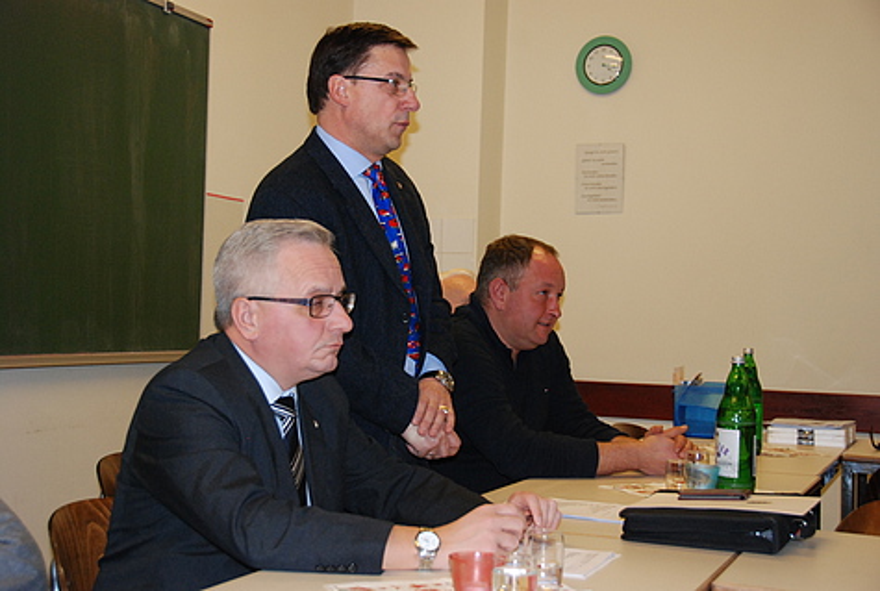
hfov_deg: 37.8
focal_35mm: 52
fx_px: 1286
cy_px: 296
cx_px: 440
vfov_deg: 25.9
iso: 800
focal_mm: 35
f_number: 5
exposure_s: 1/60
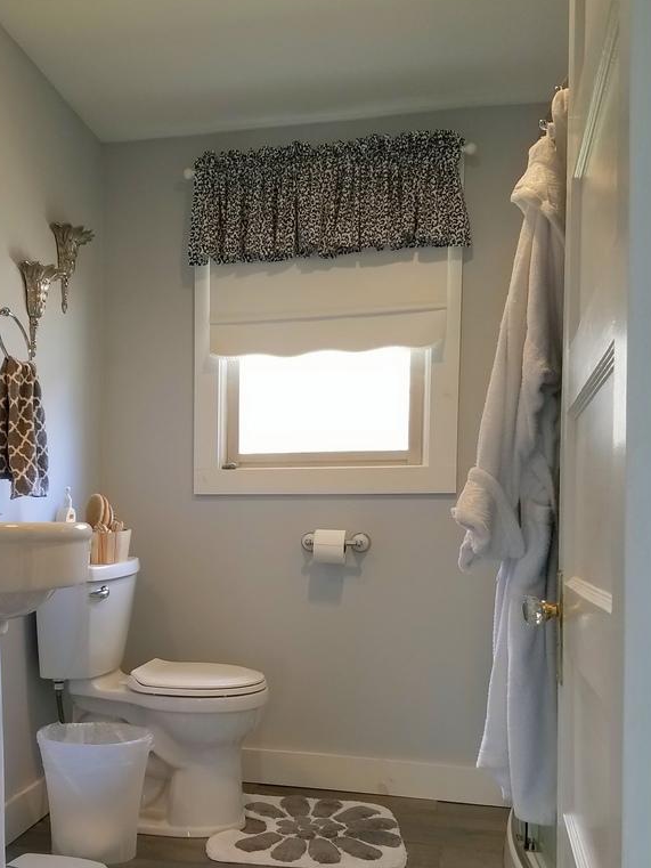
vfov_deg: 52.1
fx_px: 877
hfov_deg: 40.3
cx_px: 228
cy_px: 540
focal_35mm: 35
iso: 64
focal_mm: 4.2
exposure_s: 1/60
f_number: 1.7
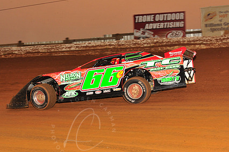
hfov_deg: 18.7
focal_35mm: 109
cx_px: 83
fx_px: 693
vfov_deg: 12.5
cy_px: 80
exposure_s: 1/320
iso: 1250
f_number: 7.1
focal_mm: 80
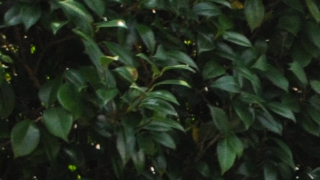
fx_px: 1664
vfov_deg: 5.6
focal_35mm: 196
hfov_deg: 9.1
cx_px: 914
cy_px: 642
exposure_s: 1/1000
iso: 800
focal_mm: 18
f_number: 7.1
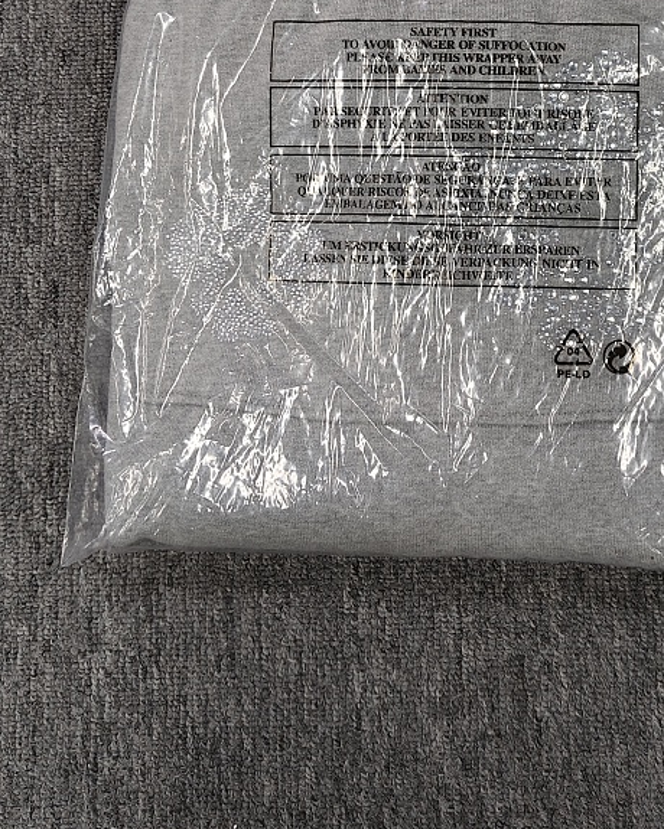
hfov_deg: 33.7
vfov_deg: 39.6
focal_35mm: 44
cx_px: 469
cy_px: 120
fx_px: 1081
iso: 1074
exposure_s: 1/120
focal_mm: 5.56
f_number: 1.88
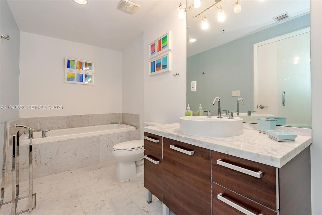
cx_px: 161
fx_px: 143
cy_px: 108
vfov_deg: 73.7
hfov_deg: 96.7
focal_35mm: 16
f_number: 8
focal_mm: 16
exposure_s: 1/50
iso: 800
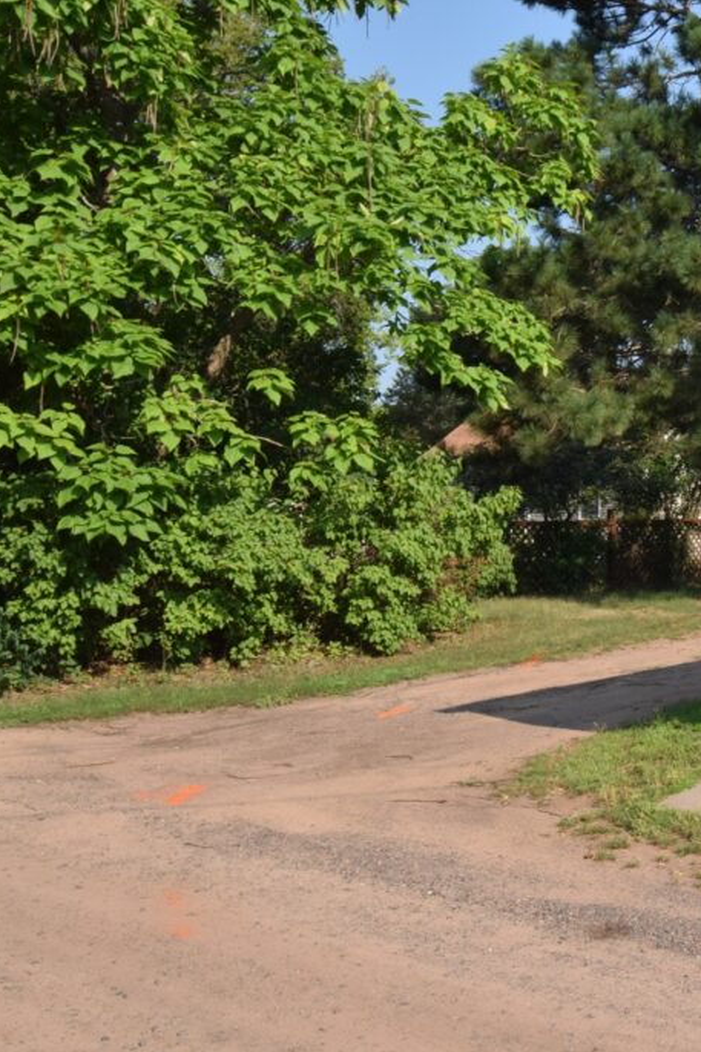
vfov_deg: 46.3
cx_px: 815
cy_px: 466
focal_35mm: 42
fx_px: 1227
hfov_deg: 28.3
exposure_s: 1/200
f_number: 20
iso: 320
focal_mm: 16
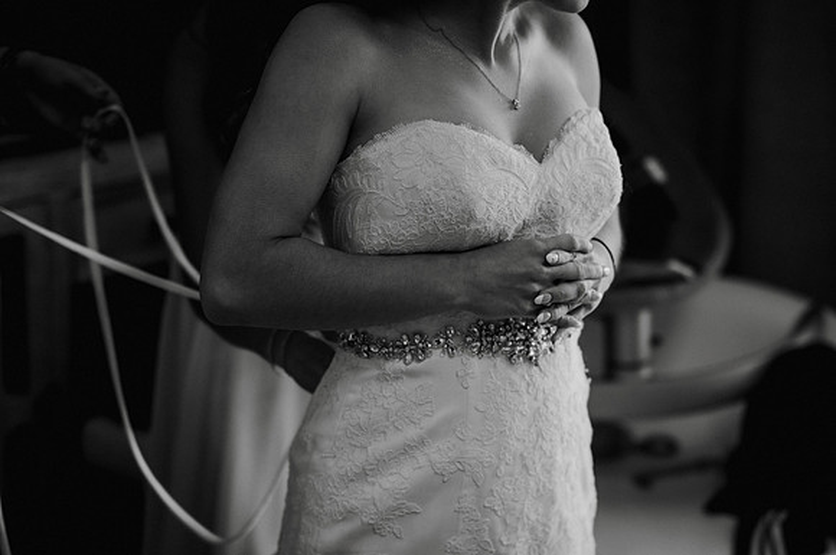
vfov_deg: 18.1
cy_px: 278
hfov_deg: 27.0
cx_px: 418
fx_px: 1739
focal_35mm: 75
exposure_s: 1/200
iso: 250
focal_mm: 50
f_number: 1.8
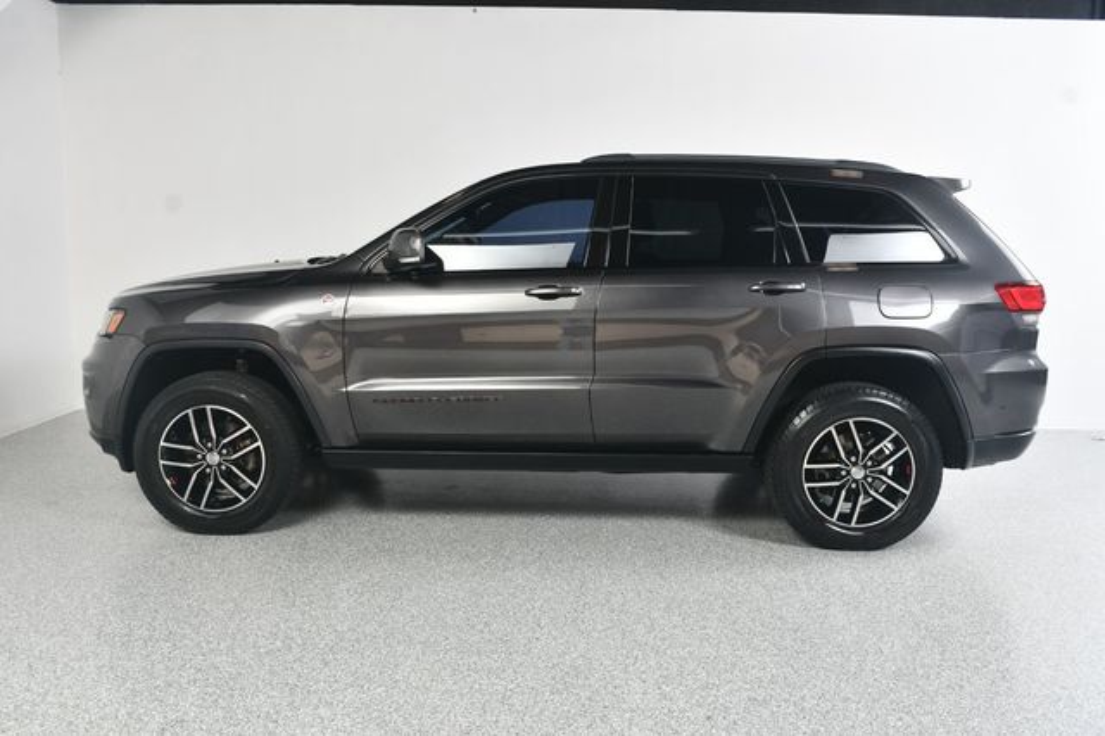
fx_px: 920
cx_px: 552
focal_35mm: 30
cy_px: 368
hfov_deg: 62.0
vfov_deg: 43.6
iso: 100
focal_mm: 20
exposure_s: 1/160
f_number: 7.1
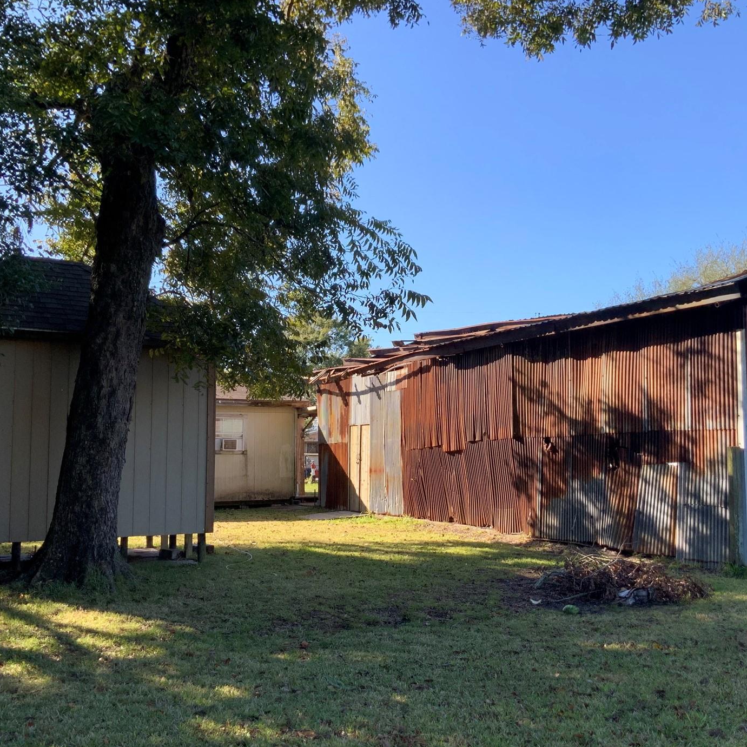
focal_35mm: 38
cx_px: 406
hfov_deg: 43.8
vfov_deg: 43.8
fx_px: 928
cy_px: 397
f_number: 1.8
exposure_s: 1/683
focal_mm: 3
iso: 16
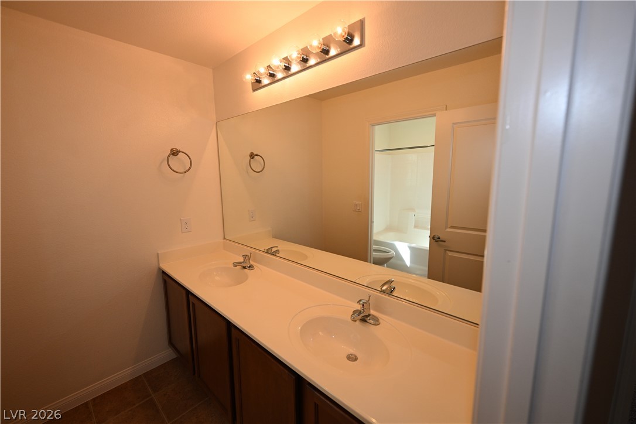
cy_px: 212
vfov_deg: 81.2
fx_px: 247
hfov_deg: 104.3
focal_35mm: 14
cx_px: 318
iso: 450
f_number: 4
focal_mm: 14
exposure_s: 1/60
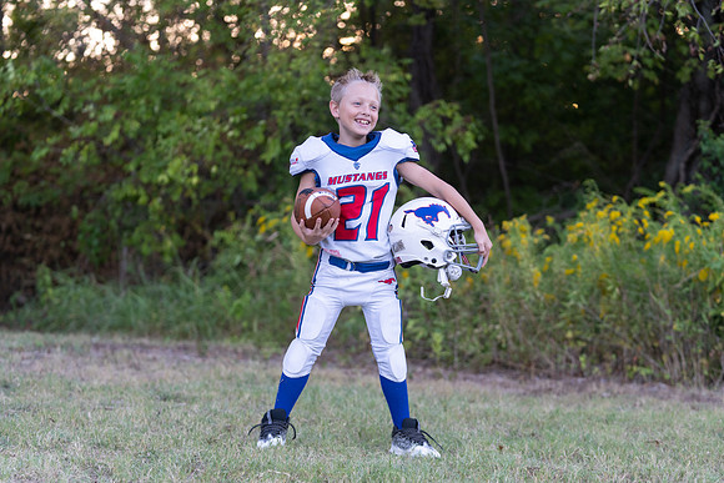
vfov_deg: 17.1
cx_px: 362
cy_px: 242
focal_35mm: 80
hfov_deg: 25.4
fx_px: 1609
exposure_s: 1/320
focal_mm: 80
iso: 400
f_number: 2.8
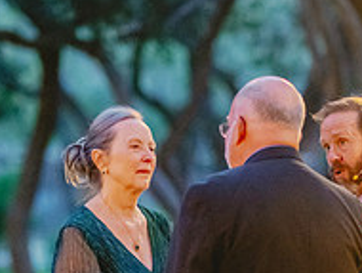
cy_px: 285
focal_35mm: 249
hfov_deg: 7.9
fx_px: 2607
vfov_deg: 6.0
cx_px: 238
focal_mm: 85
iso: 5000
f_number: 1.8
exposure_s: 1/200
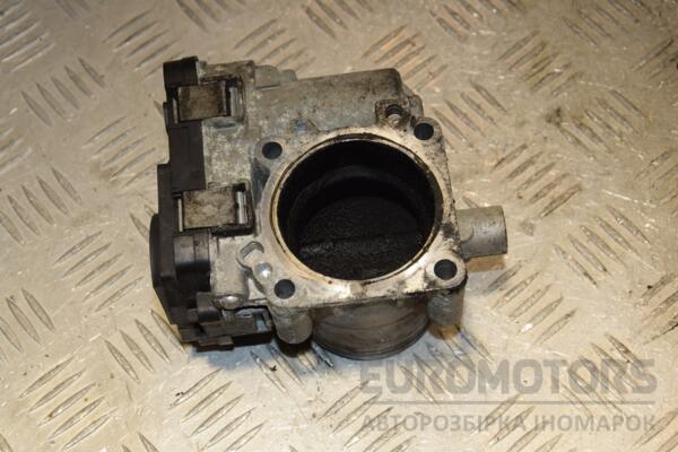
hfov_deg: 28.1
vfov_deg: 18.9
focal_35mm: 72
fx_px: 1356
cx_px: 339
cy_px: 226
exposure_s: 1/200
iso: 800
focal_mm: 48
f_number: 8
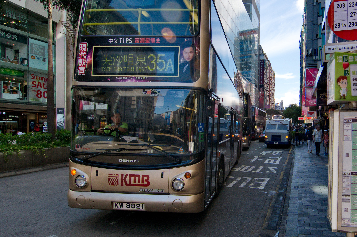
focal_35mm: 23
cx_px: 243
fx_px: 225
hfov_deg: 74.2
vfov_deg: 55.6
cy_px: 112
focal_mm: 11
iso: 200
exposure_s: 1/200
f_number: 7.1
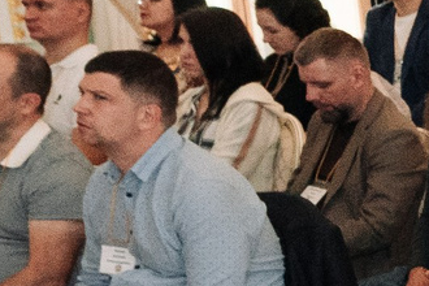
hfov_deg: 8.5
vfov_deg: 7.3
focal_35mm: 186
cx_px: 1429
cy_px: 344
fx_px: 2216
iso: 3200
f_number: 7.1
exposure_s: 1/160
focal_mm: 24
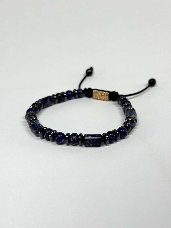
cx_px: 86
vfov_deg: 39.7
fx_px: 316
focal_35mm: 48
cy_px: 114
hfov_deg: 30.3
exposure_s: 1/9009
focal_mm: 6.76
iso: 64
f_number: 1.78
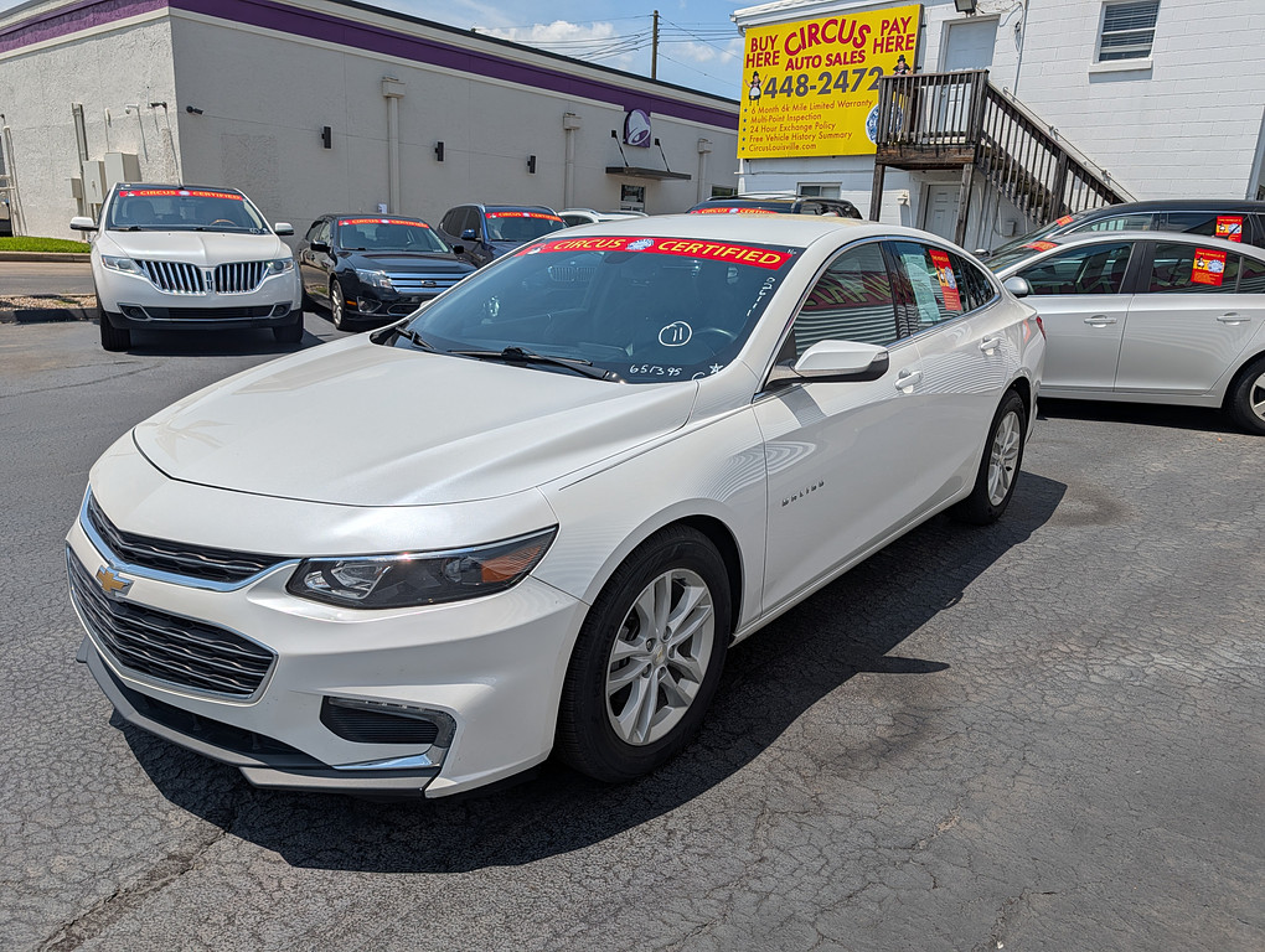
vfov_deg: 56.9
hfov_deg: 71.5
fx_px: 878
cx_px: 632
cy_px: 476
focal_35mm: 24
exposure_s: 1/19608
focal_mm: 6.9
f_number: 1.68
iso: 20
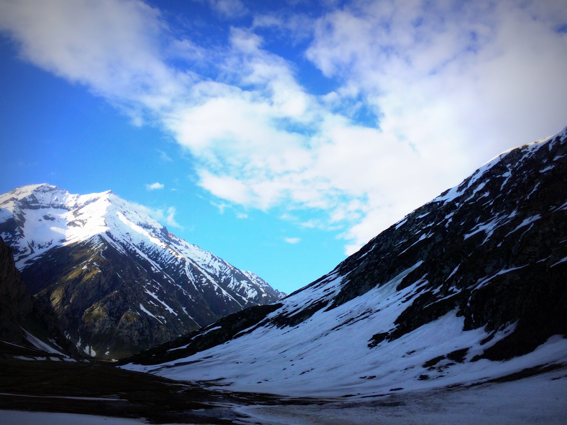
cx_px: 284
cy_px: 212
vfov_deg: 48.2
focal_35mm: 29
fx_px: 475
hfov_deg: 61.7
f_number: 2.2
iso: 32
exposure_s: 1/1580
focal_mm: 4.15
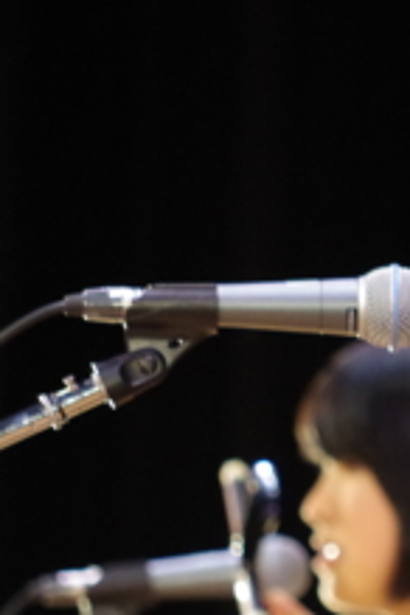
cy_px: 383
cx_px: 489
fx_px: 11667
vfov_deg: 3.0
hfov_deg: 2.0
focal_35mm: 683
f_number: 5.6
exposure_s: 1/200
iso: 3200
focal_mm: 200
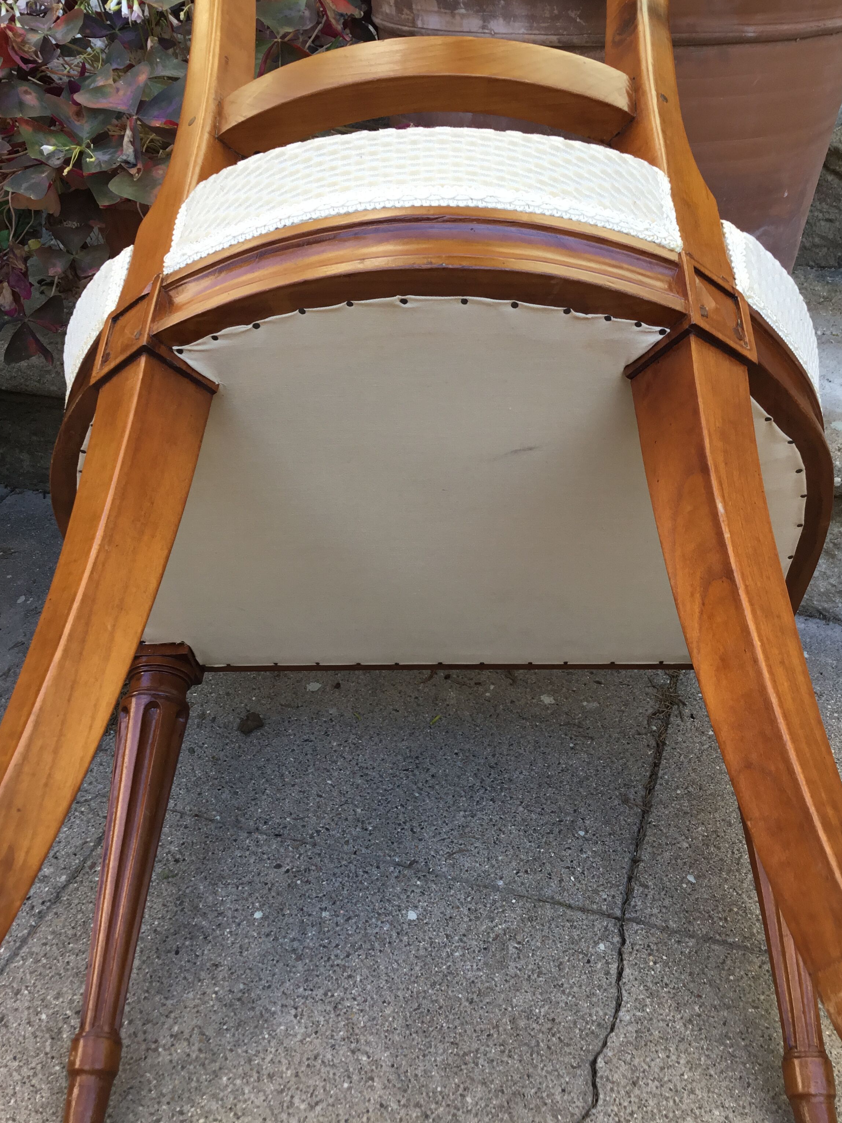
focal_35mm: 33
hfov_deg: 43.0
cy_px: 544
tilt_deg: -32.3
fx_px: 1070
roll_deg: +4.4
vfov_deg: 55.3
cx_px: 425
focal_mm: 3.3
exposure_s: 1/120
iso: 25
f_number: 2.4
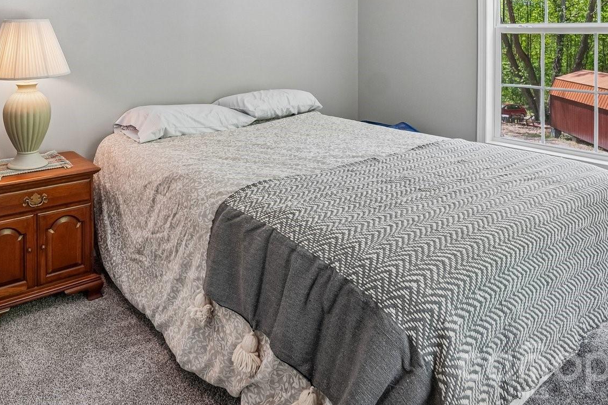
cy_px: 42
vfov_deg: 43.8
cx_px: 232
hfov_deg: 66.5
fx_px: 456
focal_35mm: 27
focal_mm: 10
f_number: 8
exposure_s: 1/30
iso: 320
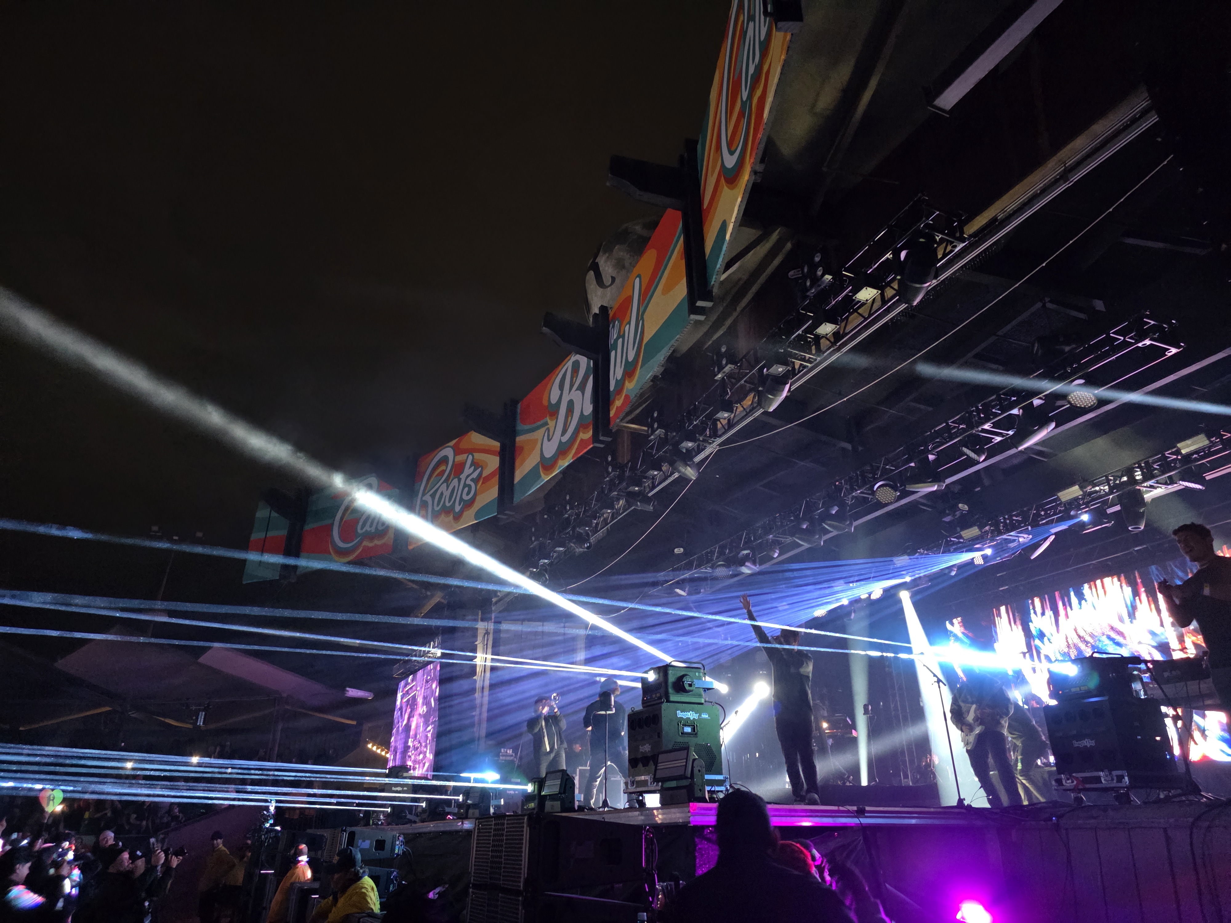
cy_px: 462
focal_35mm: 23
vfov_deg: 58.9
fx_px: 818
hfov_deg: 73.9
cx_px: 616
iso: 1600
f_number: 1.7
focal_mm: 6.3
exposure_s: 1/53.3
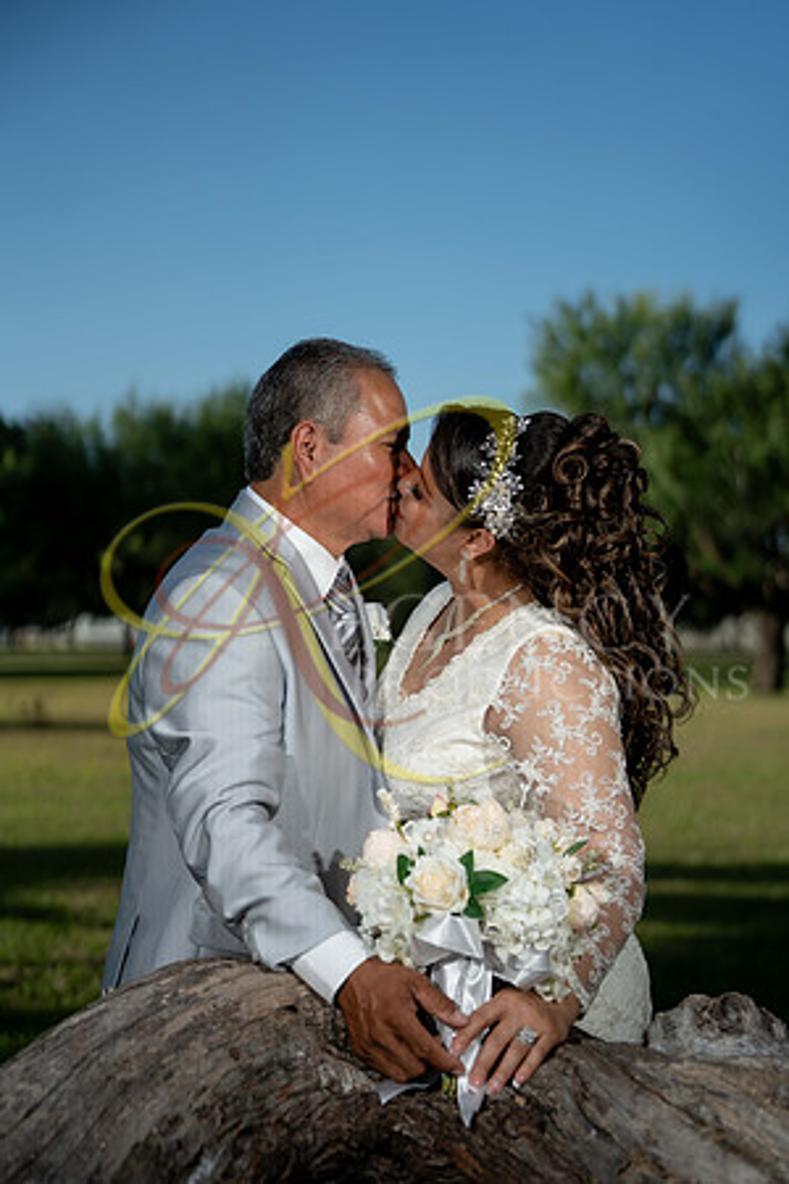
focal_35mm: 56
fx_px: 1841
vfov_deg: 35.6
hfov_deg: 24.2
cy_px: 592
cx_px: 394
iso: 200
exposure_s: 1/5000
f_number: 2.2
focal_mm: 56
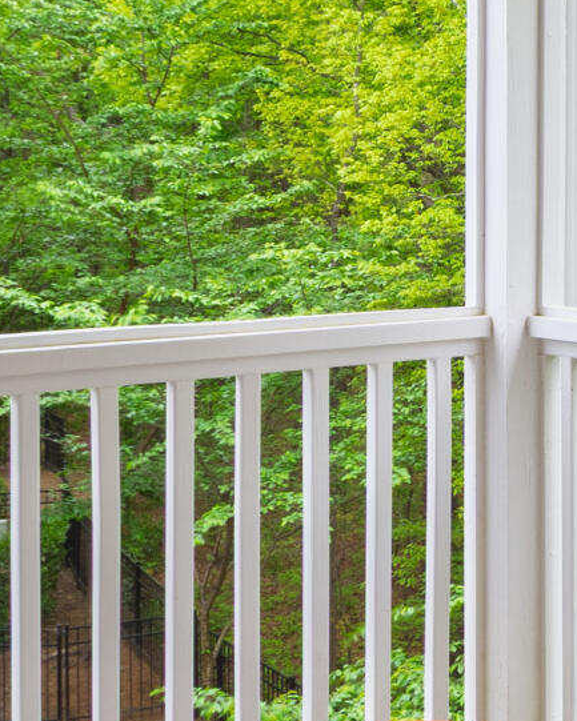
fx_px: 1665
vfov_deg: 23.9
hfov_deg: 16.8
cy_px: 101
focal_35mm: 78
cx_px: 994
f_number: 8
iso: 100
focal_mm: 10
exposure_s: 1/6
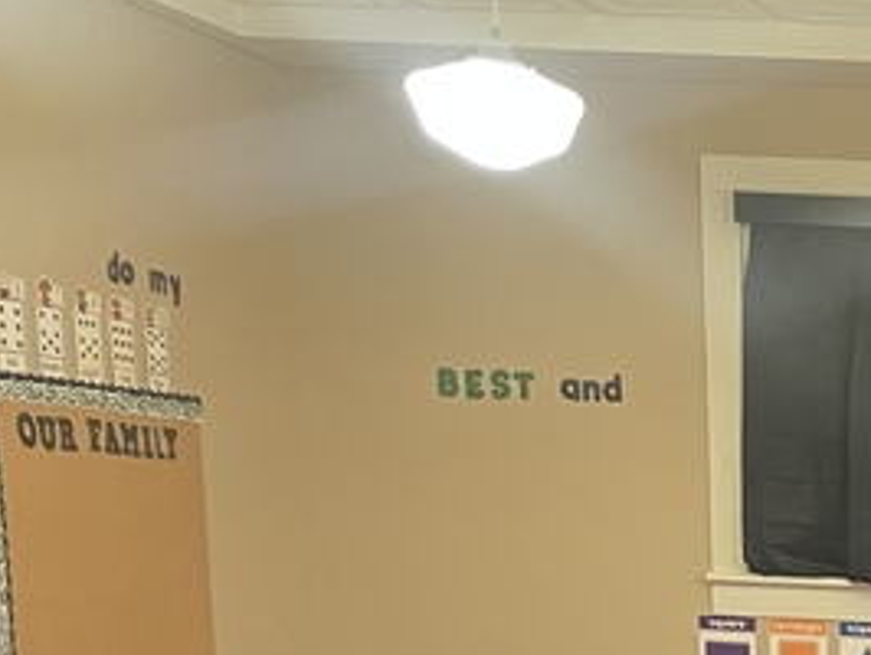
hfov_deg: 17.0
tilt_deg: -11.2
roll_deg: -2.1
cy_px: 1114
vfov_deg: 13.5
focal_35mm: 100
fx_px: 2518
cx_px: 1447
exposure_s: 1/60
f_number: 1.6
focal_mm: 4.2
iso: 250
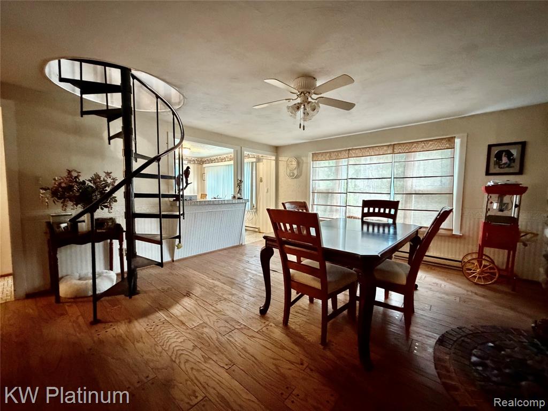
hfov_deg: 102.1
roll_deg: +0.0
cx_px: 274
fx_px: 222
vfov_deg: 85.7
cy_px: 206
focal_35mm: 14
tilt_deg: -3.3
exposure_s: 1/30
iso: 1600
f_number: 2.2
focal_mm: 2.22
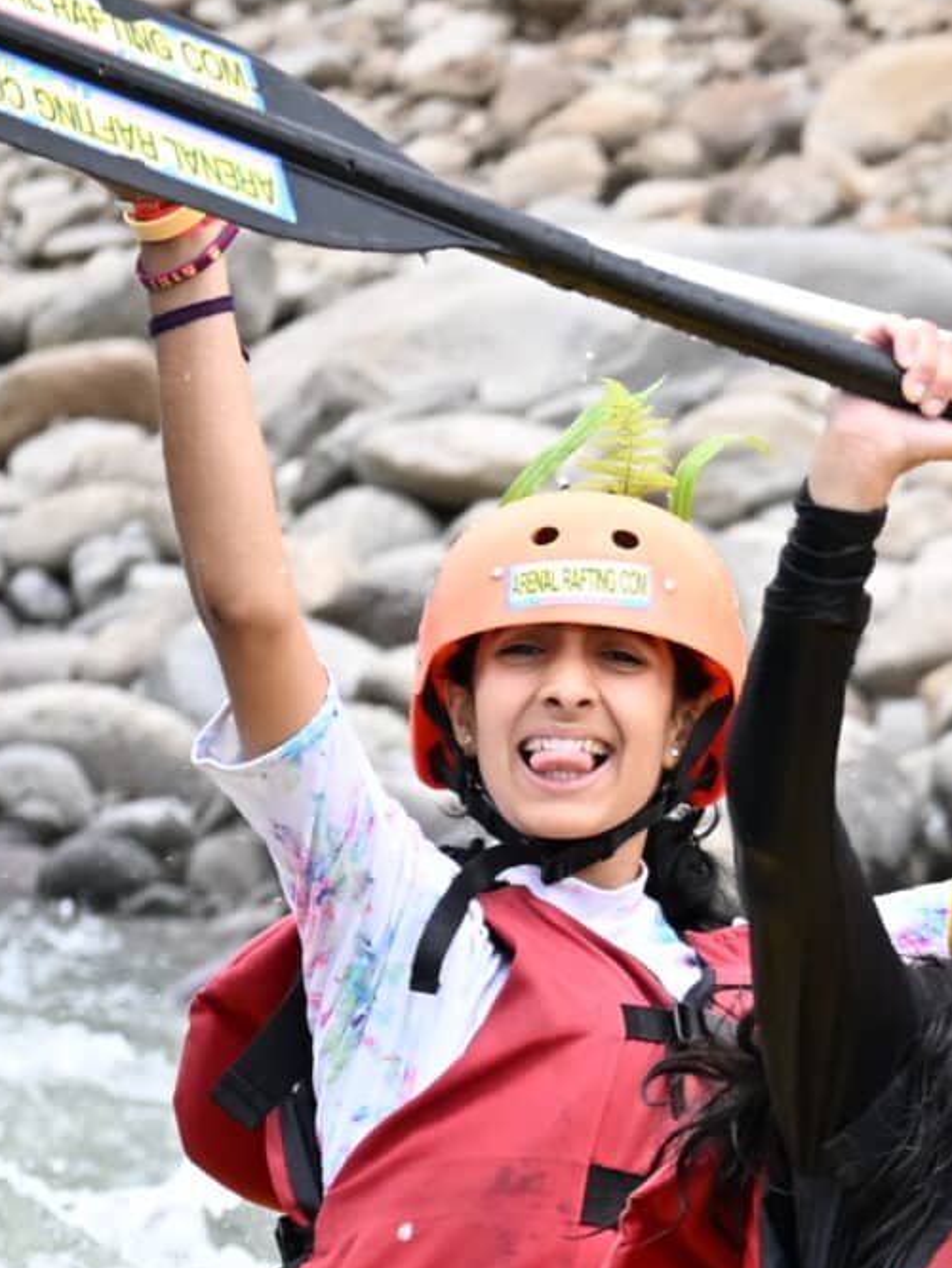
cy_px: 964
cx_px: 2231
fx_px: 25390
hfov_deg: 2.1
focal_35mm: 693
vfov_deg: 2.9
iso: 500
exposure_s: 1/640
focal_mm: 125
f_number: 6.3
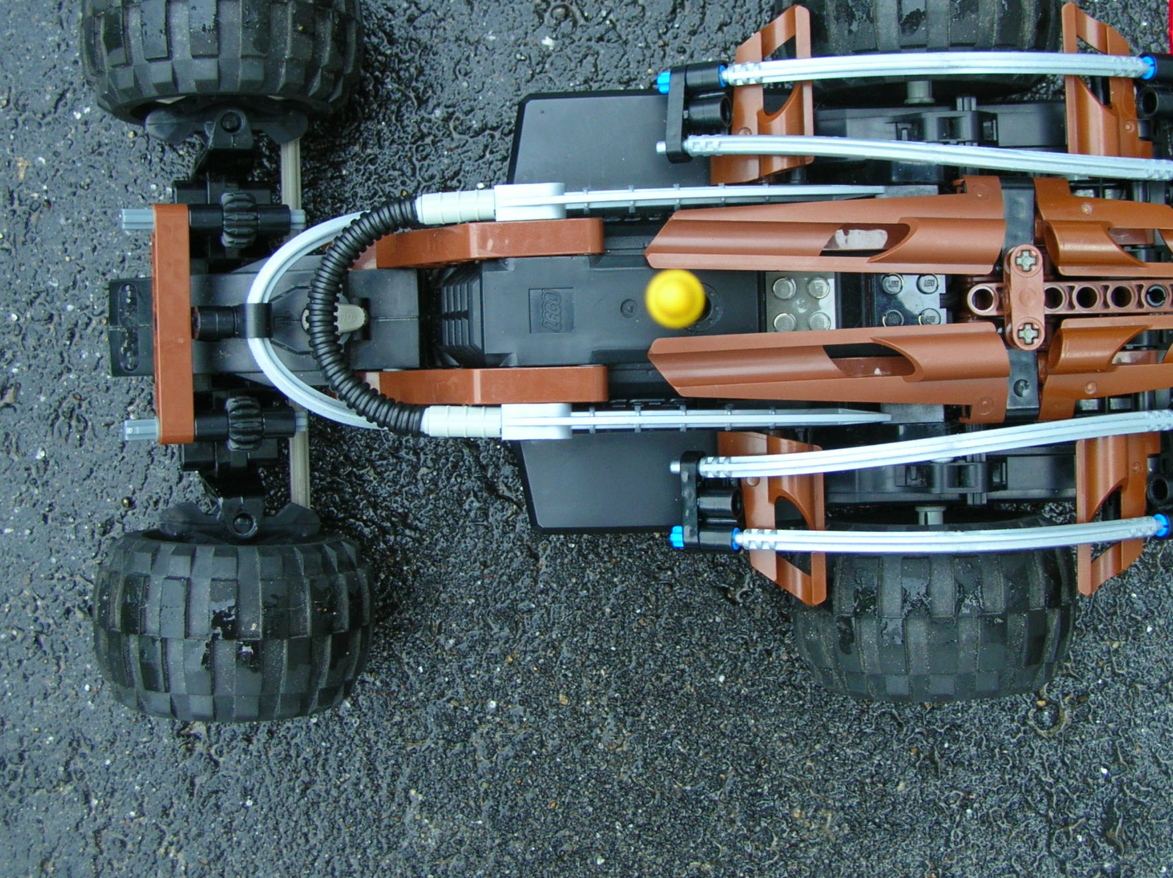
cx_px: 633
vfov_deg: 30.2
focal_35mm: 48
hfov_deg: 39.7
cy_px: 378
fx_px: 1625
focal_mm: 6.2
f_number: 2.7
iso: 50
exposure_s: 1/134
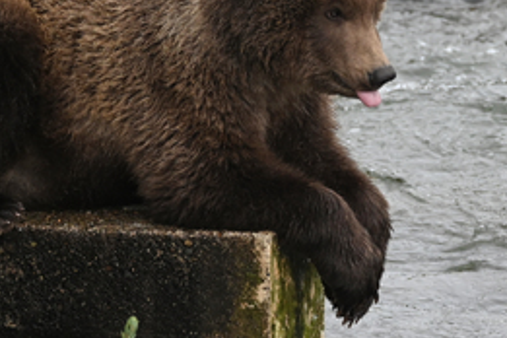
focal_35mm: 964
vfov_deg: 1.4
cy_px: 135
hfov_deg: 2.1
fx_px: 13575
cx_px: 173
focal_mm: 300
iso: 1000
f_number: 6.3
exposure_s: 1/800
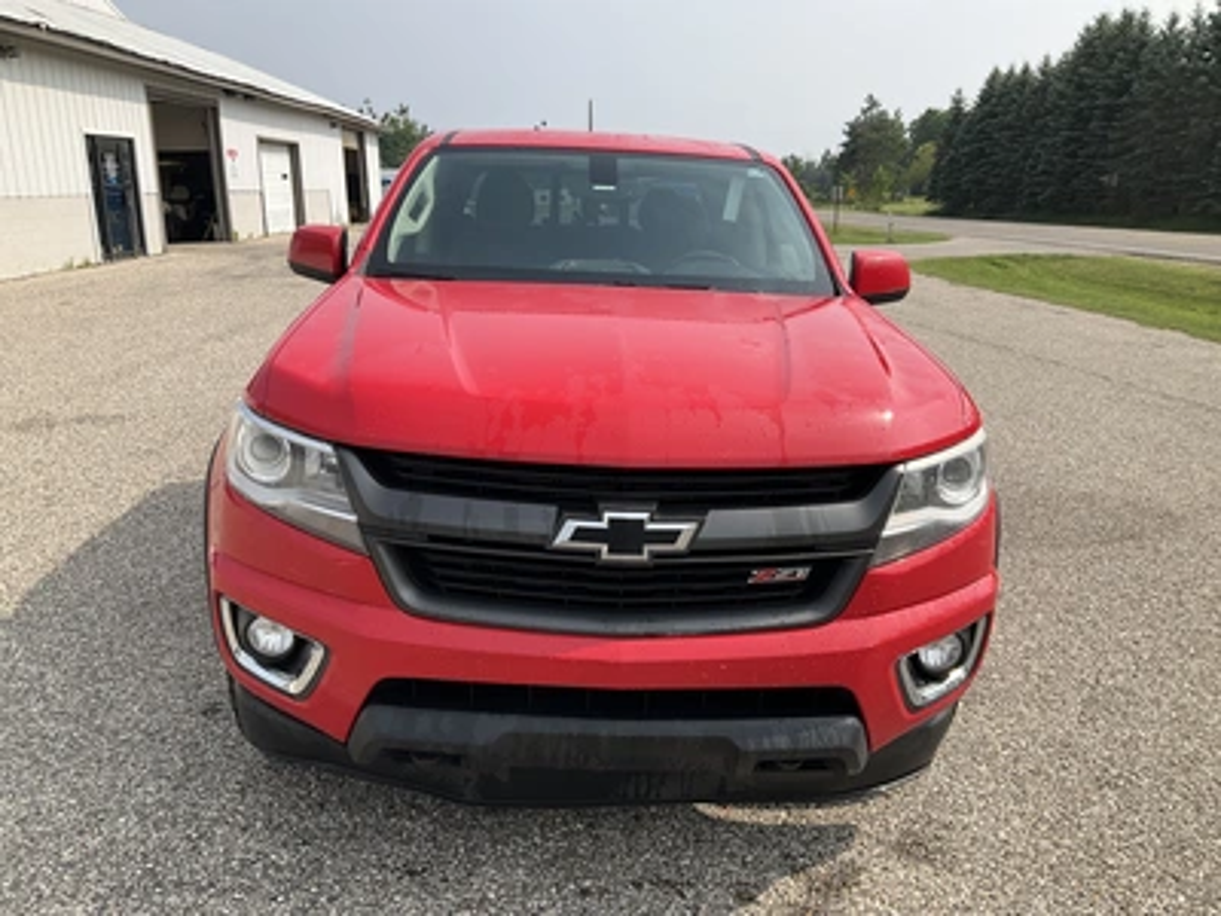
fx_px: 1023
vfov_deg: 48.2
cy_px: 458
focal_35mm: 29
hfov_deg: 61.7
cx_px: 610
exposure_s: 1/1626
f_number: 1.8
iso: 25
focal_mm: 3
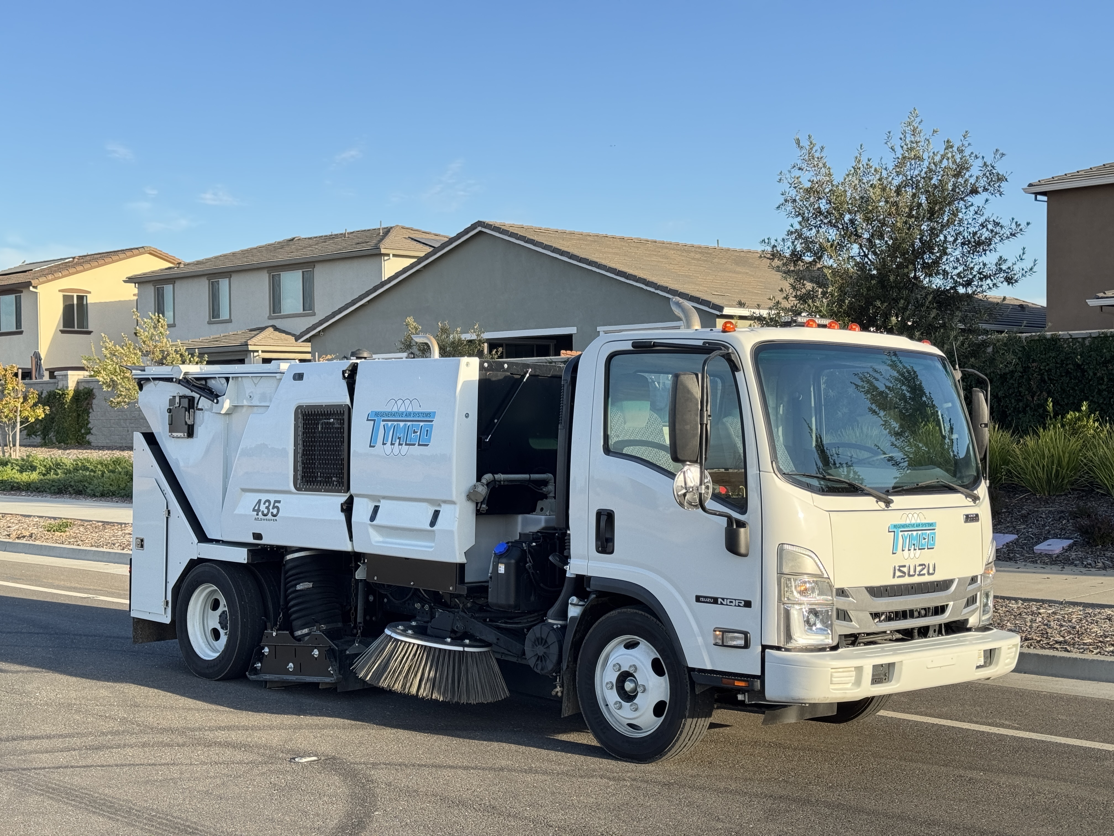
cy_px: 418
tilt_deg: -1.0
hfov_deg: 39.7
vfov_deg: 30.3
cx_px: 557
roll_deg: +0.8
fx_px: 1545
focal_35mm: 48
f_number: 1.78
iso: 64
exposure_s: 1/888
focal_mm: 6.76
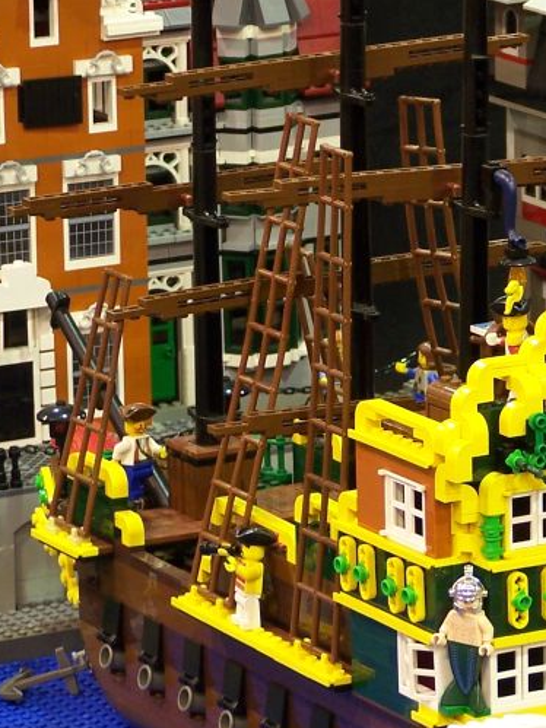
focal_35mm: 240
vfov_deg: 8.2
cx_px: 410
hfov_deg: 6.2
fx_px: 5050
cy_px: 206
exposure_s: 1/2
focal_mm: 19.4
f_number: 3.2
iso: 80
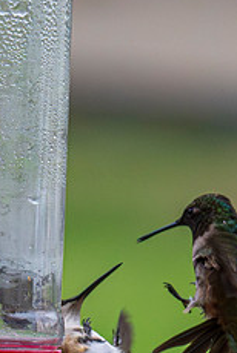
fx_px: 20634
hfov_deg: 0.7
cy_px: 420
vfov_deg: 1.0
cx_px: 72
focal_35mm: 2096
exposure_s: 1/1250
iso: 4500
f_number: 16
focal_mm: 420
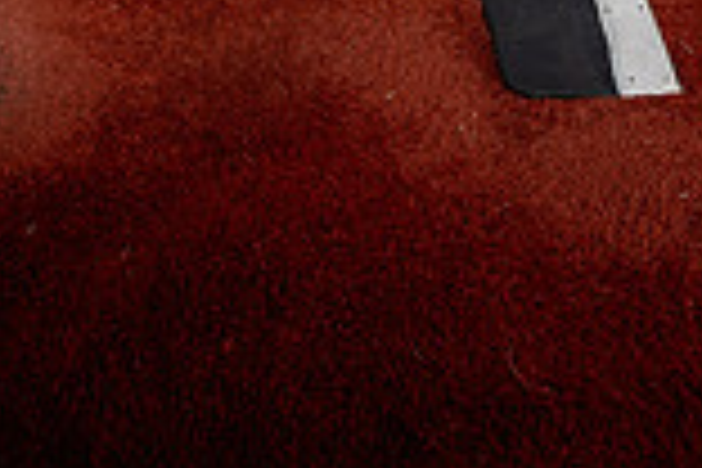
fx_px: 1462
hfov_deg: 27.0
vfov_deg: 14.5
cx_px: 405
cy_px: -518
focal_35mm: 75
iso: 100
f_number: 8
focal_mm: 26
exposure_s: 1/250
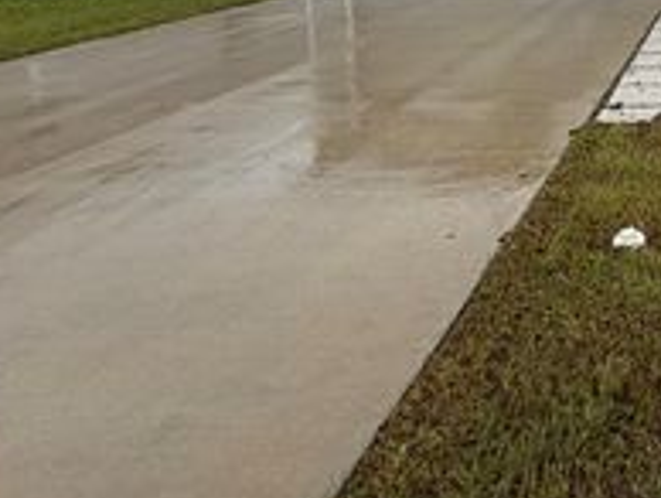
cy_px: -63
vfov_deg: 33.9
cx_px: 767
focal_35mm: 36
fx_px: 688
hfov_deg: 39.4
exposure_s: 1/770
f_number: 2.2
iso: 40
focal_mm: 2.22
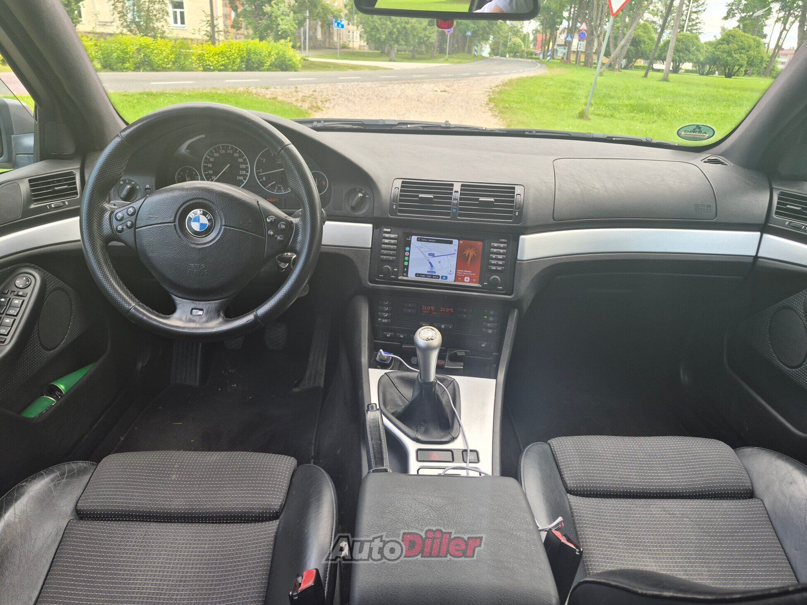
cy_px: 302
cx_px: 404
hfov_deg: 73.9
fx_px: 536
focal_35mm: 23
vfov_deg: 58.9
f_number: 1.8
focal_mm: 5.4
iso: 32
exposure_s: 1/128
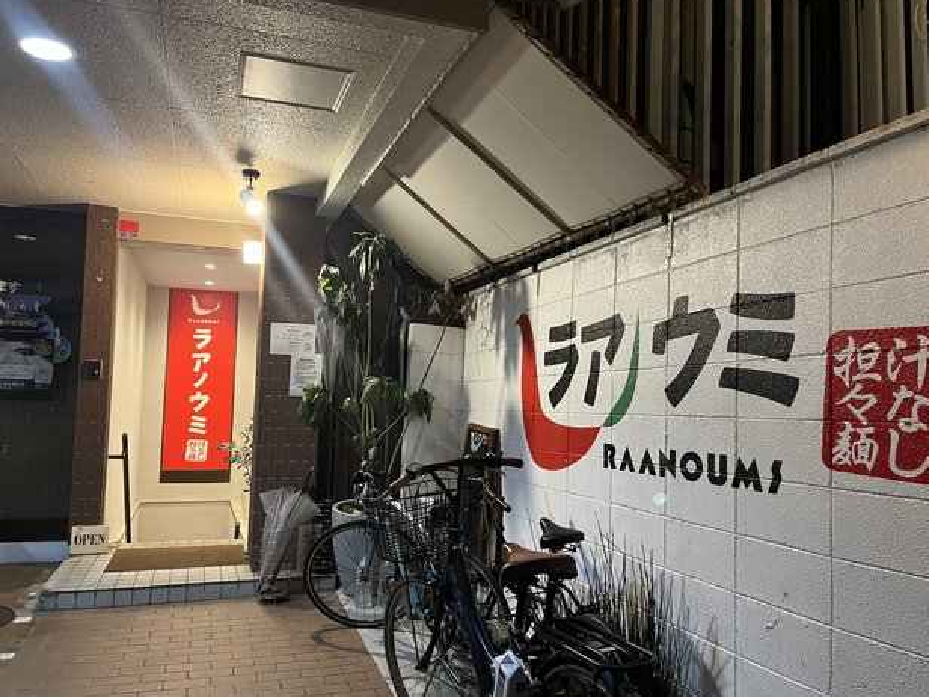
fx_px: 725
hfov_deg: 65.3
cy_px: 352
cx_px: 458
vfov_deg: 51.4
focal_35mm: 27
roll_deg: -0.8
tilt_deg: +3.9
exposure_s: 1/40
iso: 500
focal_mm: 5.1
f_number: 1.6
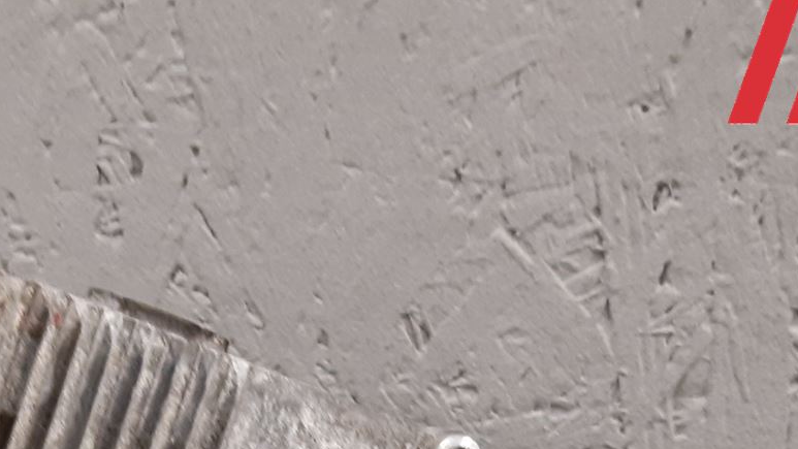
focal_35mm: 75
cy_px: 742
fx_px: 1587
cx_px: 305
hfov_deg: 28.1
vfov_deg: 14.6
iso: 160
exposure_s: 1/50
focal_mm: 3.93
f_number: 1.7
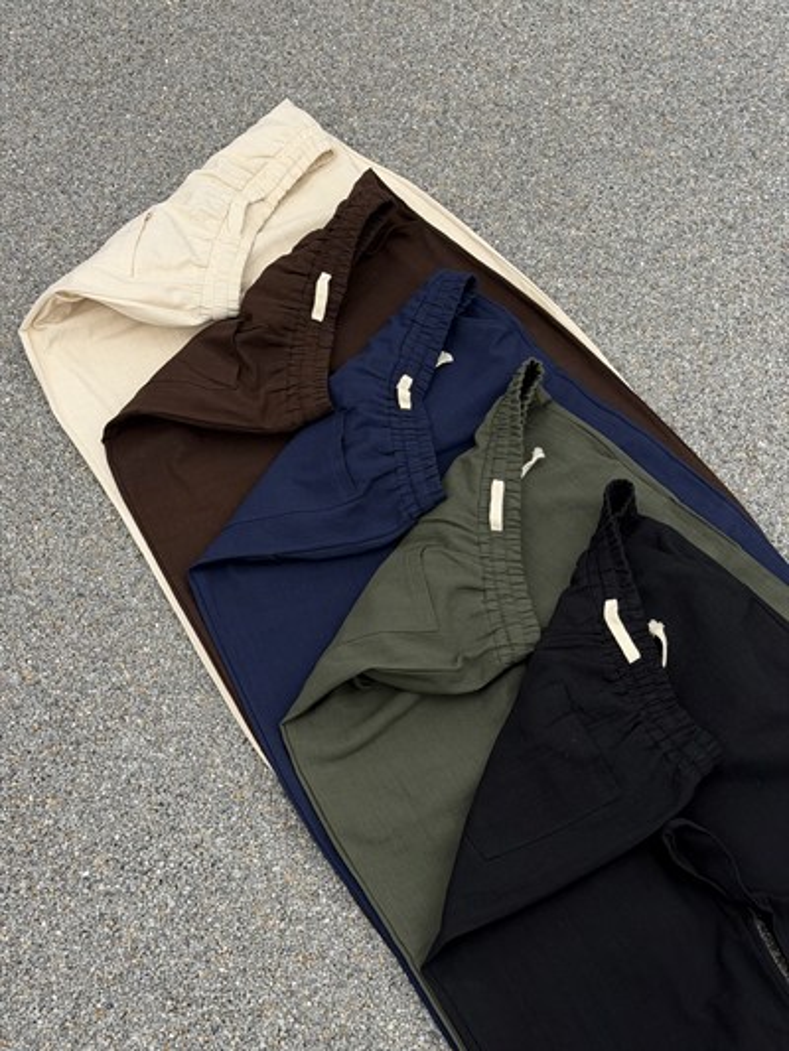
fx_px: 1458
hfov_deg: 30.3
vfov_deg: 39.6
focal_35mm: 48
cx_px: 394
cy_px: 526
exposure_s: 1/100
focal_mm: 6.76
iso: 80
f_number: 1.78
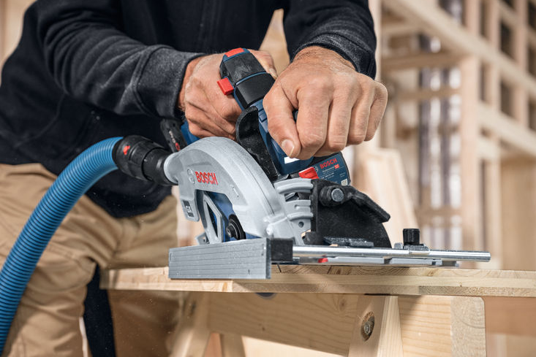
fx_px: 893
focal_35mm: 60
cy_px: 178
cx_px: 246
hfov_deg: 33.4
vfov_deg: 22.6
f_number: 5
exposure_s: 1/160
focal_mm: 55
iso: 400
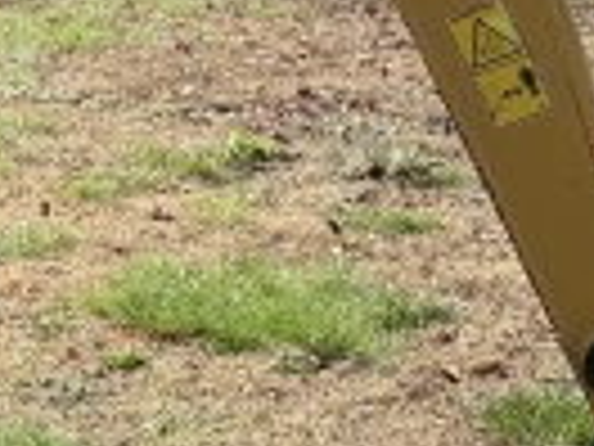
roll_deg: +2.5
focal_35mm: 145
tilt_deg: -8.4
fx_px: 2488
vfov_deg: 10.0
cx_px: -490
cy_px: -144
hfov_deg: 12.4
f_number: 1.78
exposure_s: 1/3145
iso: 100
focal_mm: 6.76
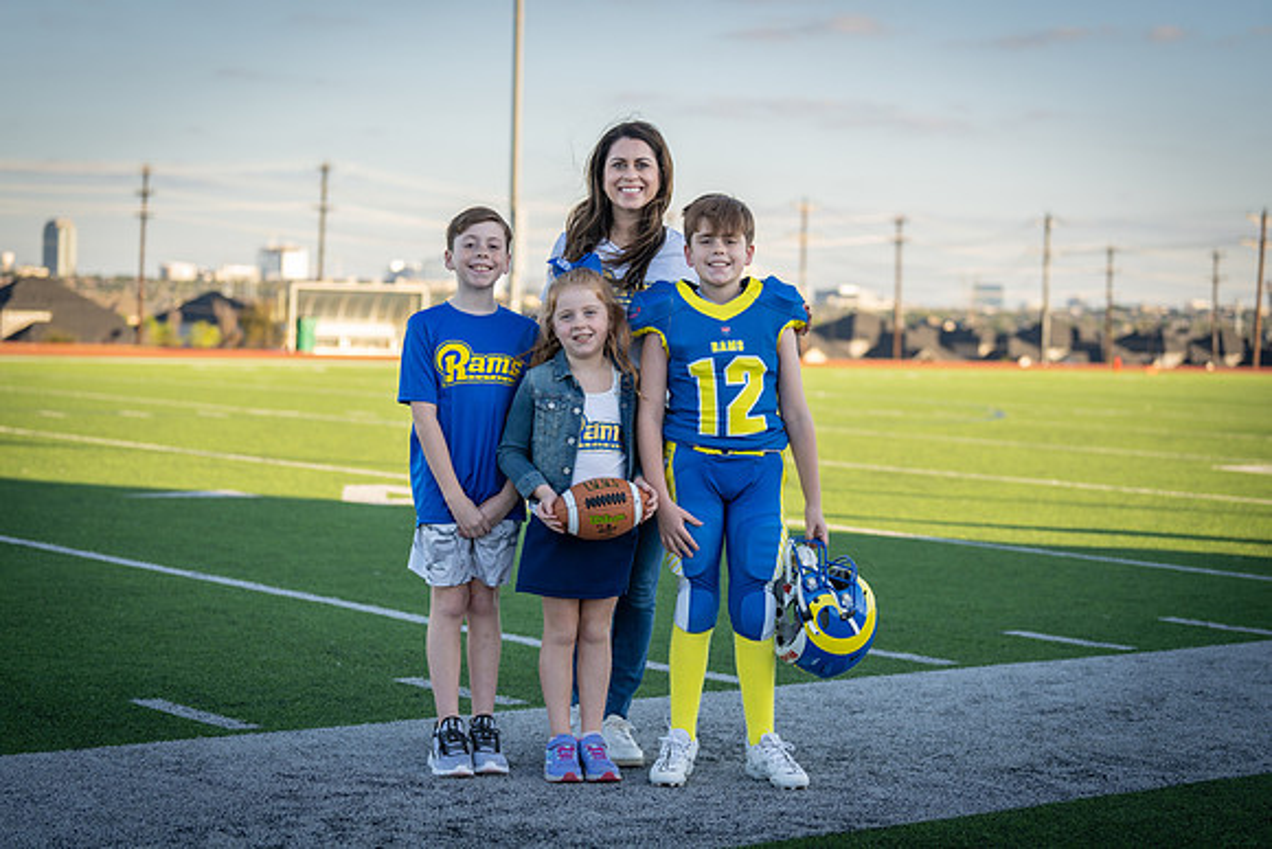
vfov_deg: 19.1
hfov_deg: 28.3
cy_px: 424
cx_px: 636
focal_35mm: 71
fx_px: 2522
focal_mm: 70
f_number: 2.8
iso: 100
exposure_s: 1/400
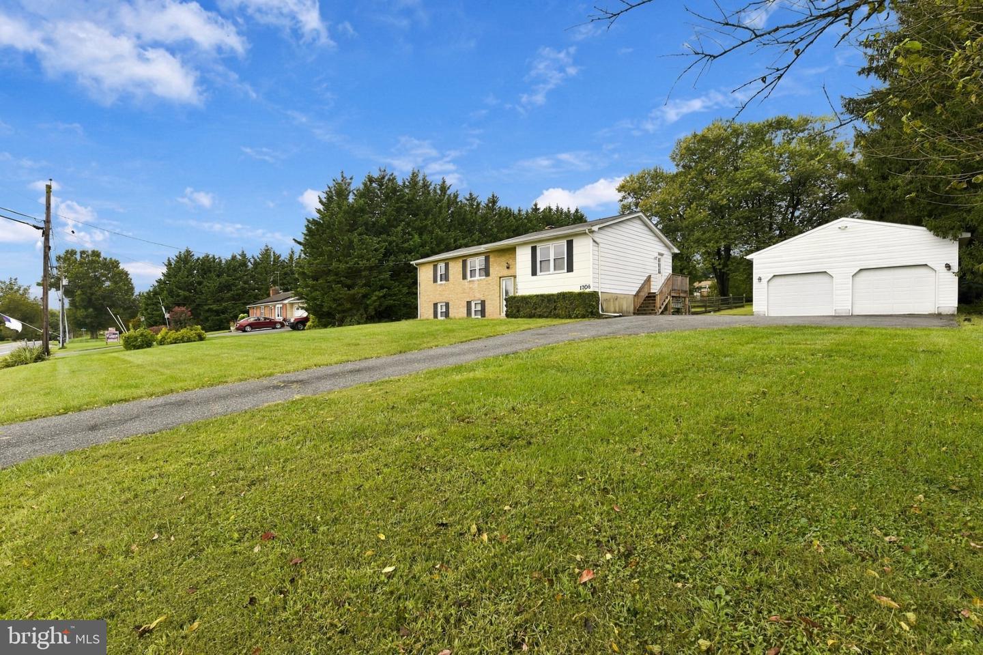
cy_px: 328
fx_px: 410
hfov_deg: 100.4
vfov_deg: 77.3
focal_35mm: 15
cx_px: 492
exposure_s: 1/200
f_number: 7.1
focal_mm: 15
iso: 100
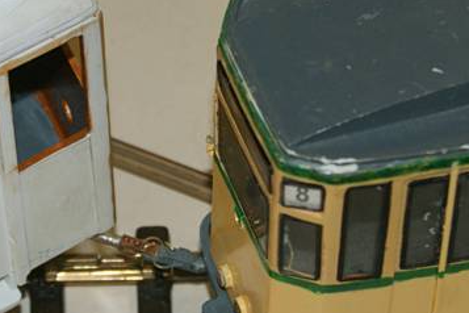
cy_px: 241
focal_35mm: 185
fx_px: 2412
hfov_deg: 11.1
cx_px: 122
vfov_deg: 7.4
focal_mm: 55
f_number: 5.6
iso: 400
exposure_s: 1/80
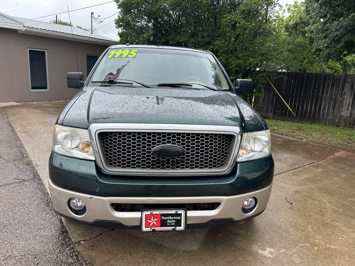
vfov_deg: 53.1
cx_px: 178
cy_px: 133
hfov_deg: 67.3
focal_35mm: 26
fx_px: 267
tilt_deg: -11.9
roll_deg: -2.4
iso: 50
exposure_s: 1/949
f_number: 1.5
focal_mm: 5.7
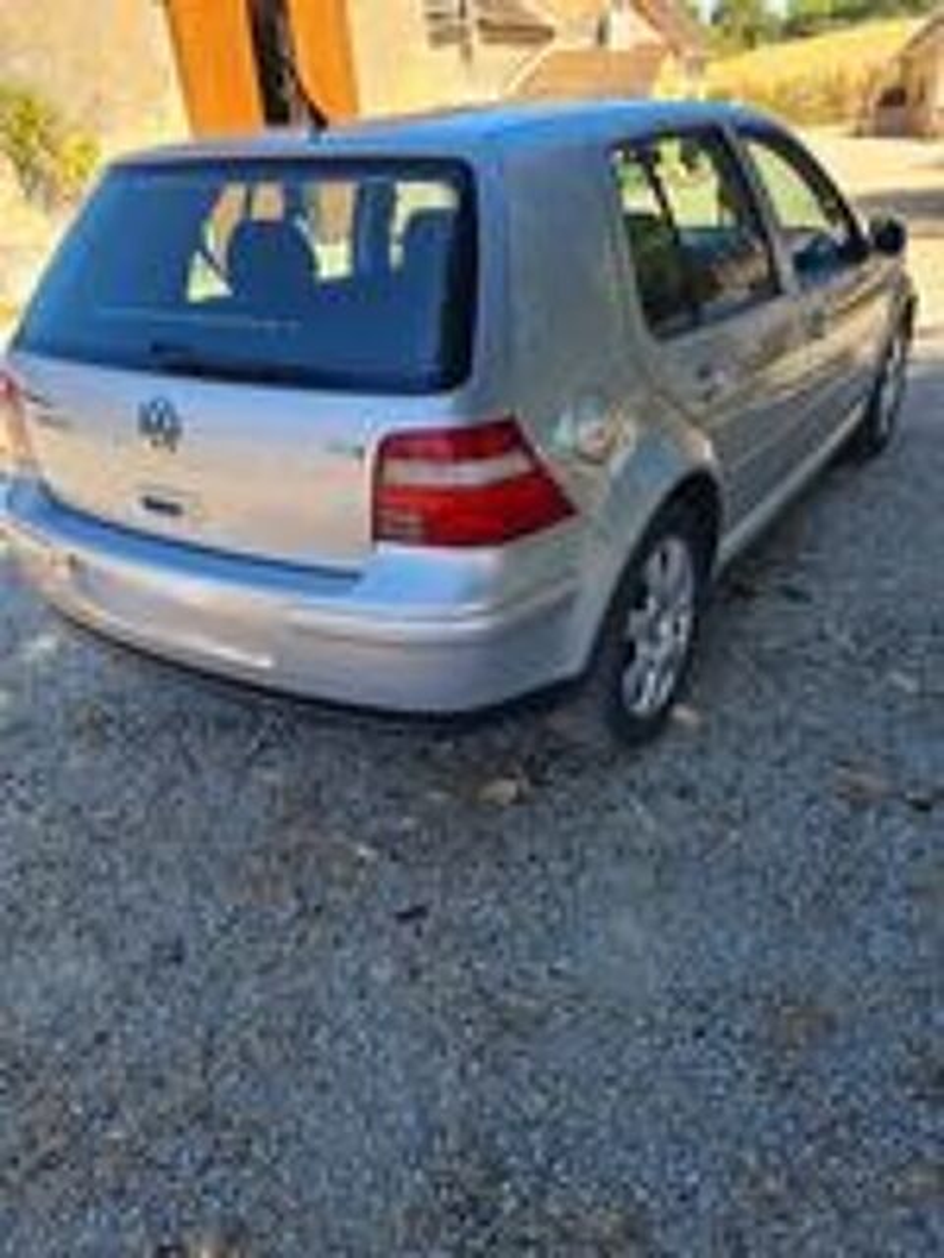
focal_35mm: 26
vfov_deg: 67.3
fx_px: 945
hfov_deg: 53.1
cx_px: 472
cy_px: 629
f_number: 1.8
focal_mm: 5.4
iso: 50
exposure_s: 1/769
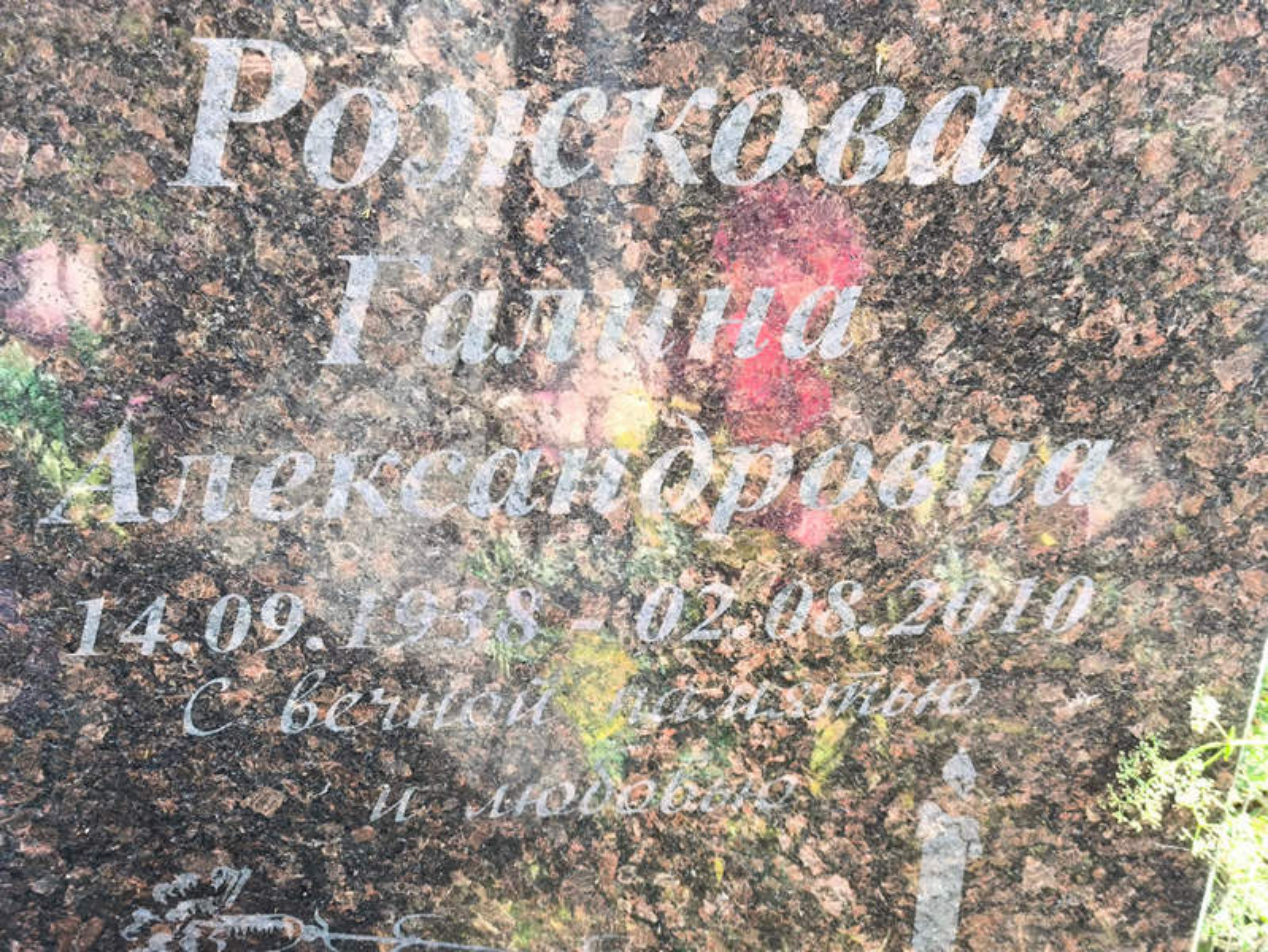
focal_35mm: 50
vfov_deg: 29.1
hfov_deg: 38.2
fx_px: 1832
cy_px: 476
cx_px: 634
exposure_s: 1/50
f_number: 1.7
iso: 64
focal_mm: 4.71
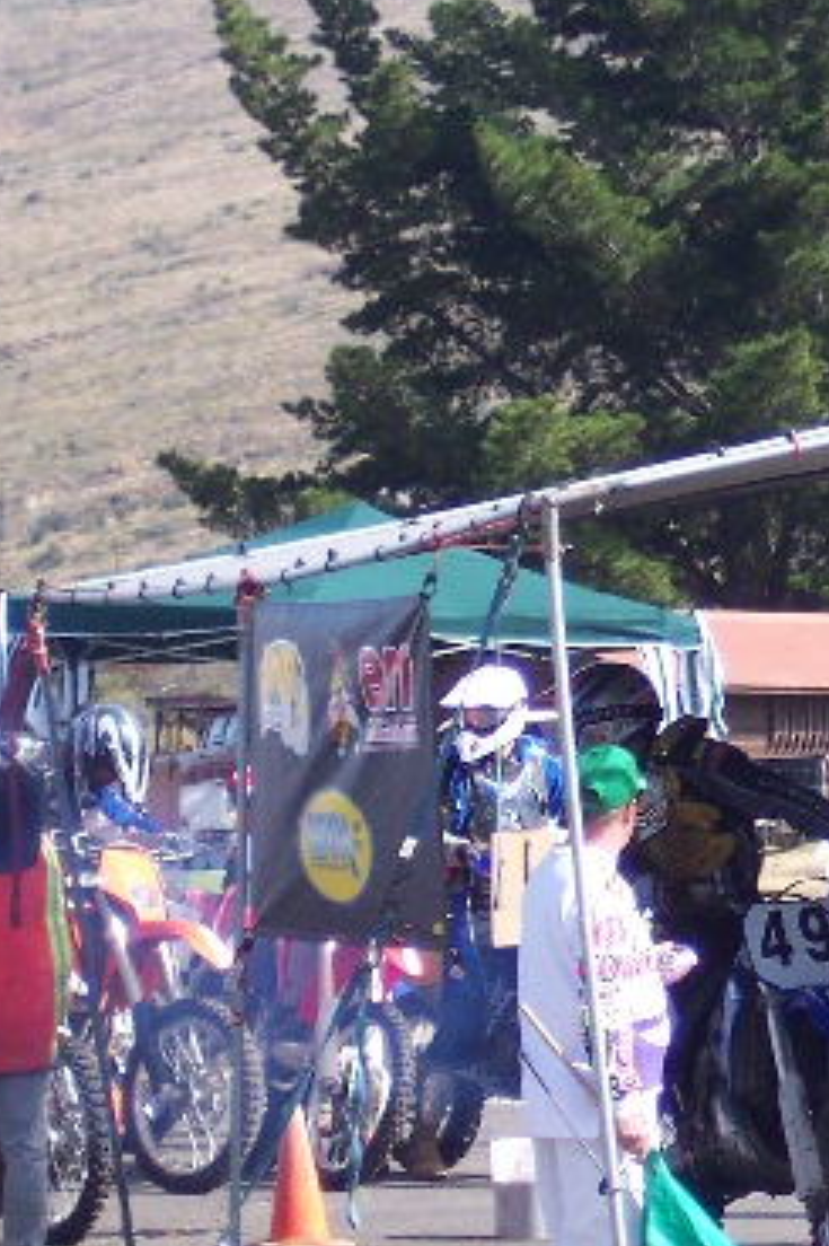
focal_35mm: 258
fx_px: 8919
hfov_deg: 5.3
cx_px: 1245
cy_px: 880
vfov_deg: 8.0
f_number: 4.8
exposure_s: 1/350
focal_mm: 24
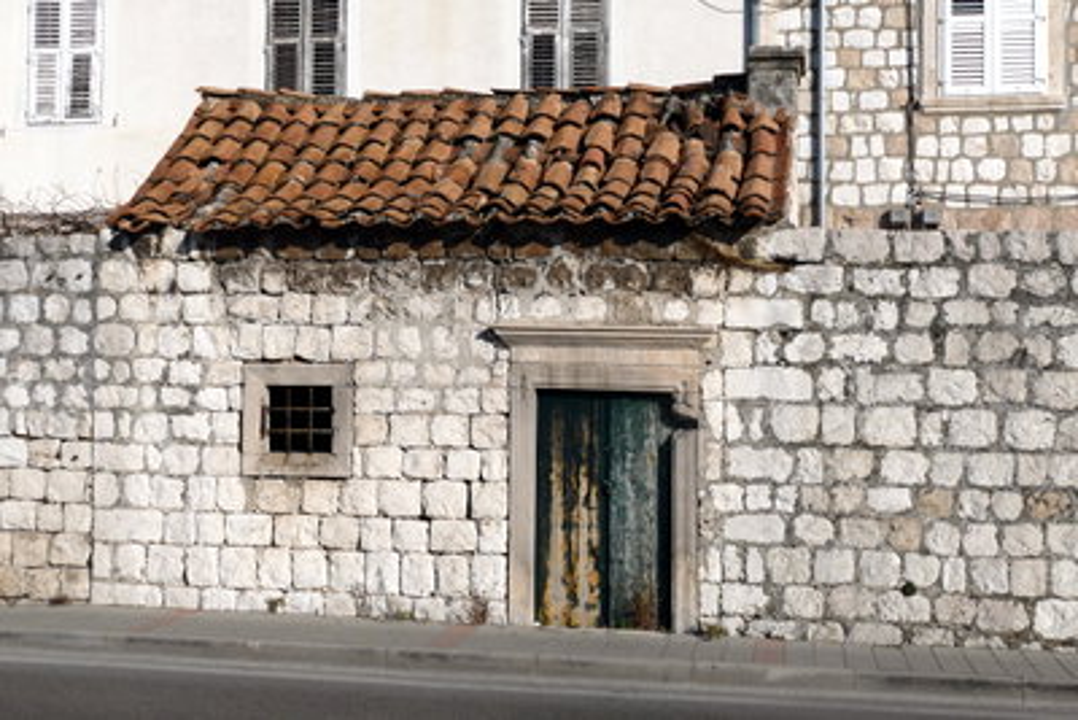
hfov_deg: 42.7
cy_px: 360
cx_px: 539
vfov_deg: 29.3
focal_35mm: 46
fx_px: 1378
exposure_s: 1/13000
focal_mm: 16.74
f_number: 4.5
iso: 800
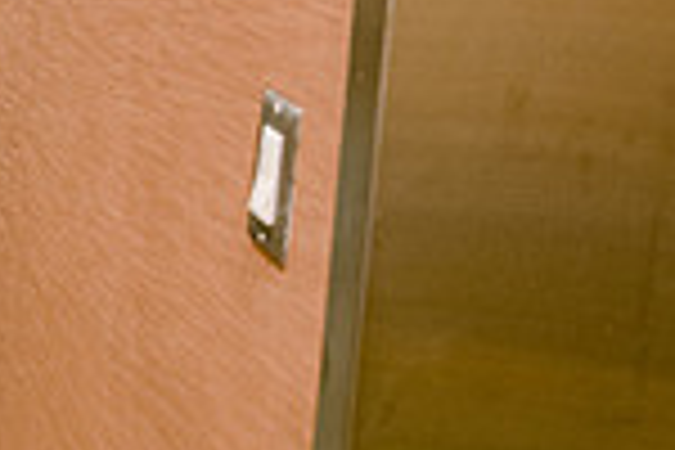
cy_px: 79
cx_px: -495
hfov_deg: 17.8
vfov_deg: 14.3
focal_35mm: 95
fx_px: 1781
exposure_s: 1/30
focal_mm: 16
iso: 1250
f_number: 2.8
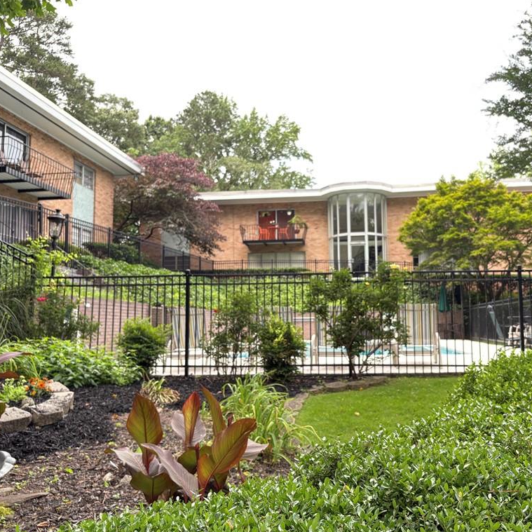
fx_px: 539
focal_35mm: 31
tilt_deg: +5.5
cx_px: 318
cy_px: 268
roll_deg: +2.0
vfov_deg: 52.5
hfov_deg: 52.2
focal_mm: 5.96
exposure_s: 1/122
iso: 50
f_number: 1.6
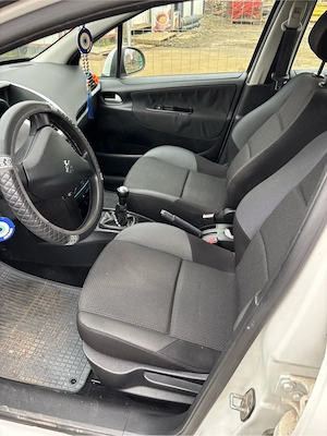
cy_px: 218
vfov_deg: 67.3
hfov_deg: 53.1
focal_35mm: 26
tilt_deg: -34.9
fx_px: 327
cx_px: 164
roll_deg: -1.8
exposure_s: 1/60
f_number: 1.6
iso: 160
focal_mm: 5.96
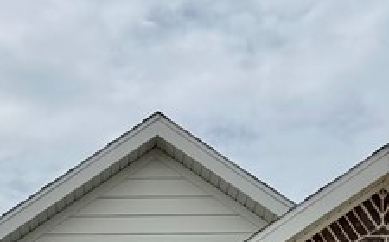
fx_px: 1228
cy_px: 605
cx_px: 95
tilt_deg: +1.7
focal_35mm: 116
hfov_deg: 17.9
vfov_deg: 9.8
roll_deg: -0.7
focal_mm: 6.76
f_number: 1.78
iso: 80
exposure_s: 1/7353
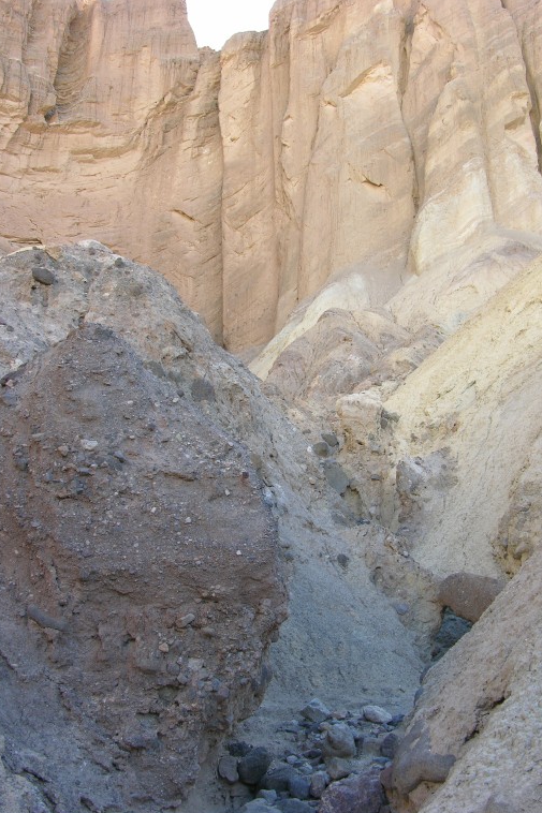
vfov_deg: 49.6
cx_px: 302
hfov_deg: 34.2
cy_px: 411
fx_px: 881
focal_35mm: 39
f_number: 3.6
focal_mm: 9.5
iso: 50
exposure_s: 1/72.8
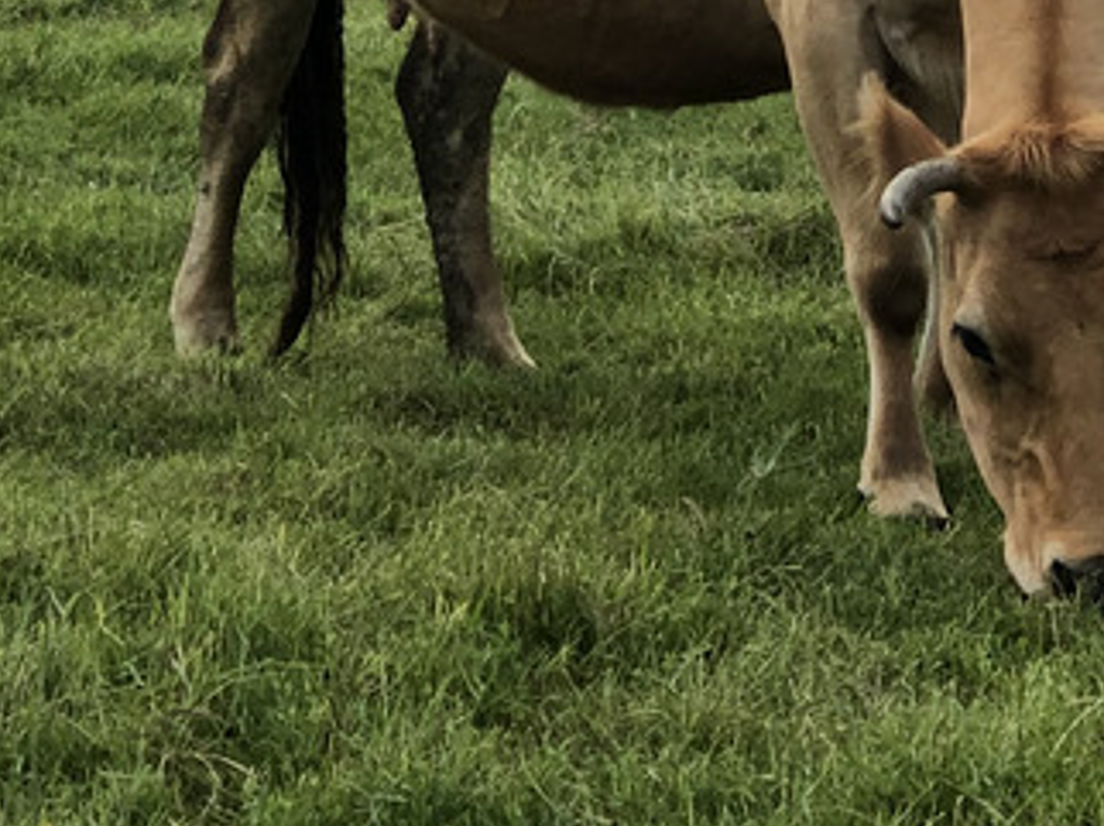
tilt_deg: -2.8
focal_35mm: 194
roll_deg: +1.0
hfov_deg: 10.2
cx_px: 638
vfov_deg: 7.5
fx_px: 6183
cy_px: -329
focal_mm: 6
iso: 25
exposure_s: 1/60
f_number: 2.4
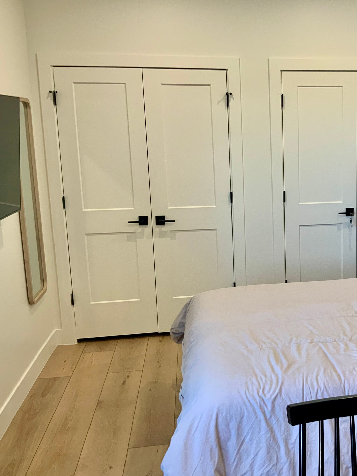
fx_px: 577
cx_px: 313
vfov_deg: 44.8
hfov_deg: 32.8
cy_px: 241
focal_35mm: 42
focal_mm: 3
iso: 64
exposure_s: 1/120
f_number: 1.8
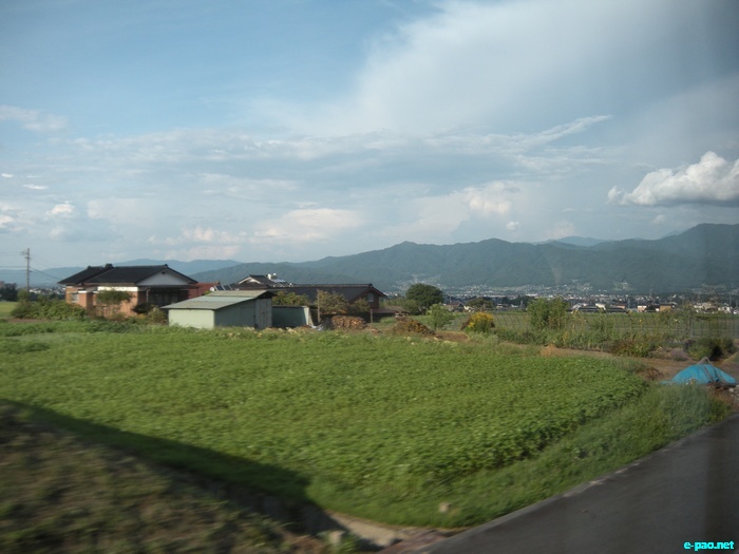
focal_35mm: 35
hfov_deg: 52.6
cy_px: 277
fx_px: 747
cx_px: 370
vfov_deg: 40.7
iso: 64
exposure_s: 1/98
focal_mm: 5.9
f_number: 3.8
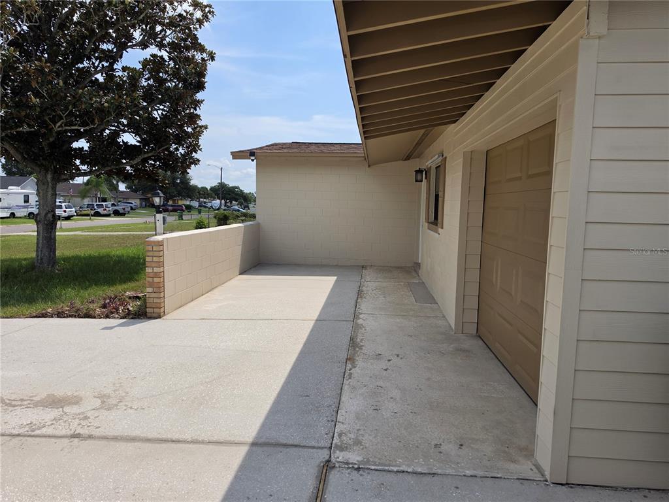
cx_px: 334
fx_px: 445
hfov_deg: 73.9
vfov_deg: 58.9
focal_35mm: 23
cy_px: 251
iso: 64
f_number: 1.4
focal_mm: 6.5
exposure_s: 1/7939
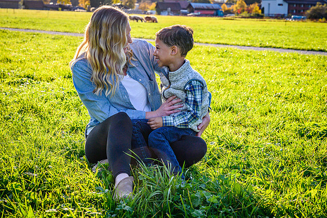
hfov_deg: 26.4
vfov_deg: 17.8
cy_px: 119
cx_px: 179
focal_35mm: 77
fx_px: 696
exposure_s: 1/1000
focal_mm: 70
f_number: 8
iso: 400
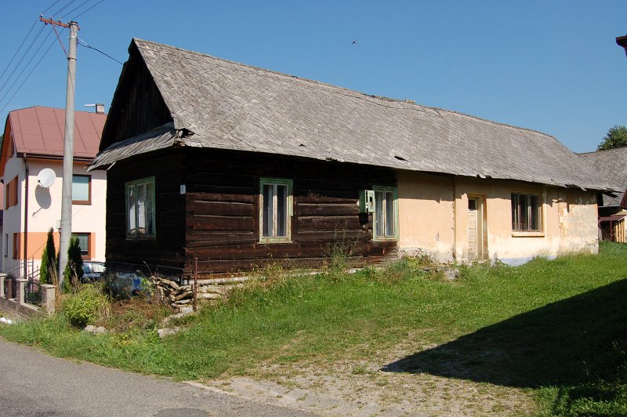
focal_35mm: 30
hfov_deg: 62.0
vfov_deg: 43.5
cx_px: 314
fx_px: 522
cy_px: 208
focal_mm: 20
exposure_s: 1/320
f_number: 9
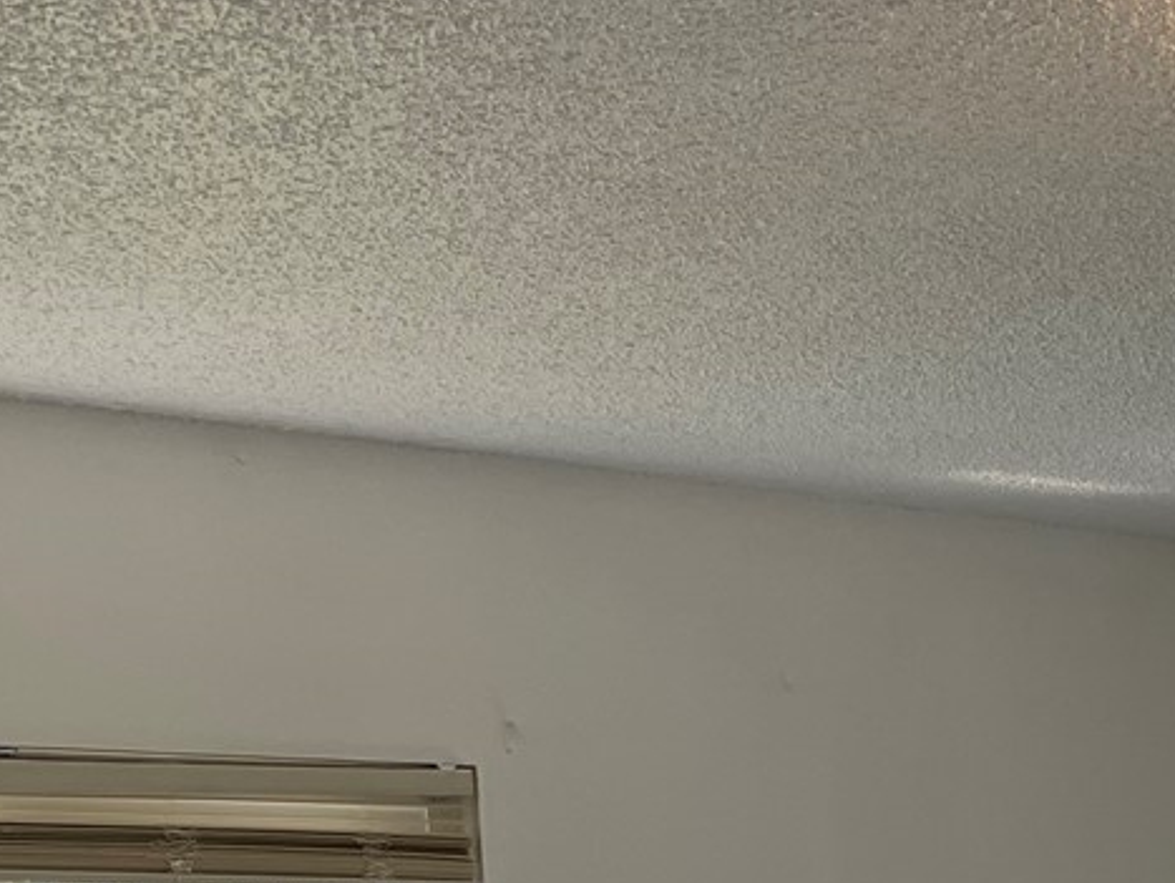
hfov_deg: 20.6
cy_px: 1220
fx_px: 3023
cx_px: 1391
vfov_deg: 15.6
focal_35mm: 89
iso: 32
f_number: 1.6
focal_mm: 4.2
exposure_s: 1/188
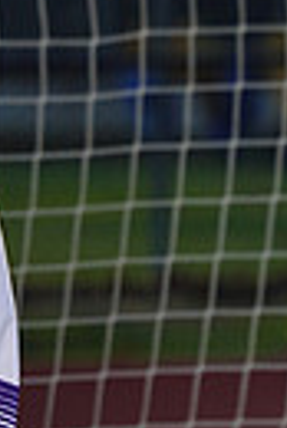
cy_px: 639
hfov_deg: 1.1
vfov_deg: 1.7
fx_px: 14609
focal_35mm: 1225
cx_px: -325
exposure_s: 1/200
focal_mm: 274
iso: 100
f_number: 8
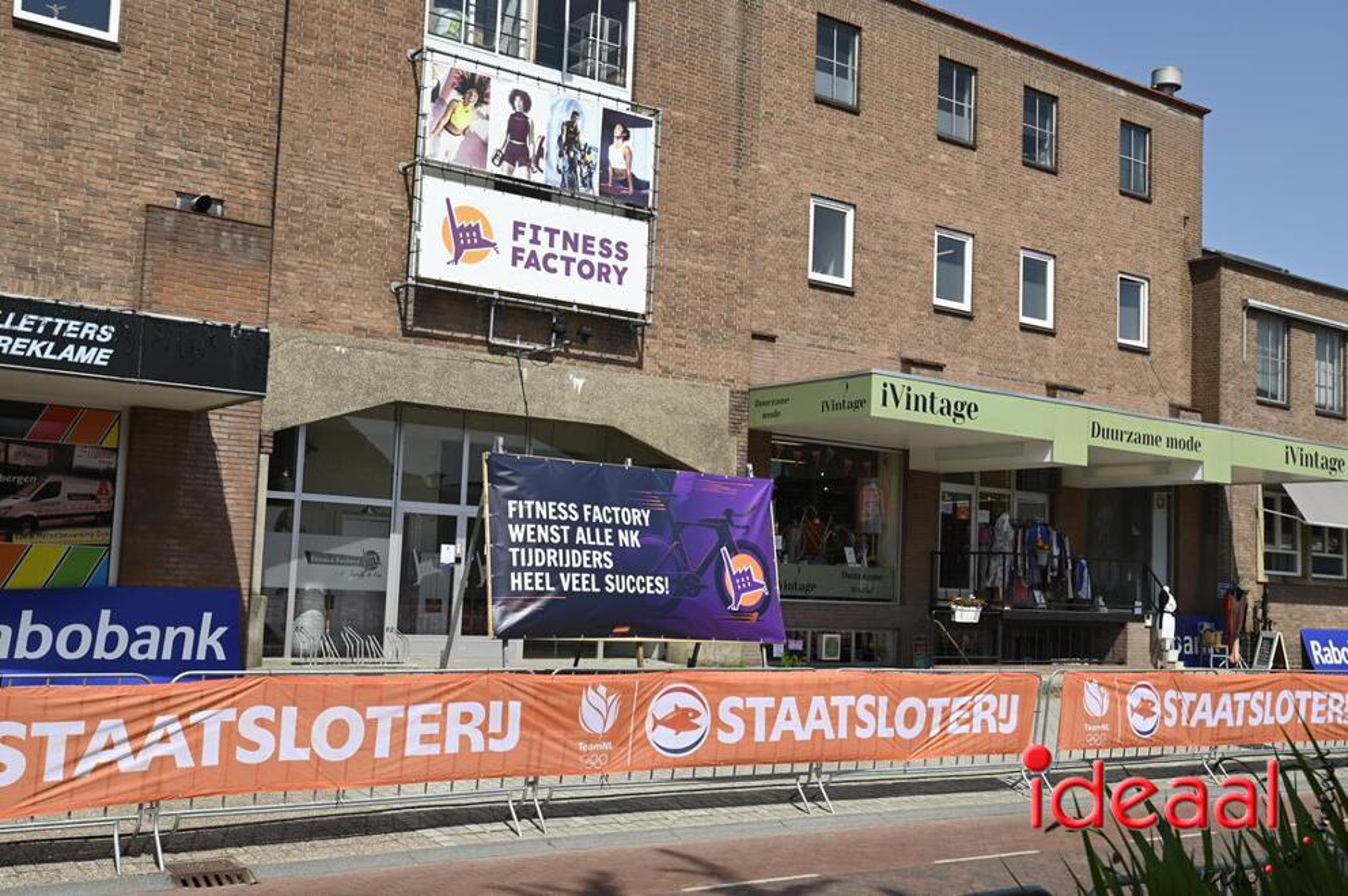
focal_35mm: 38
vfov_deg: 35.0
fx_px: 1421
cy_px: 448
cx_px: 674
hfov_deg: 50.7
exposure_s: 1/400
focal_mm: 38
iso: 100
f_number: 7.1
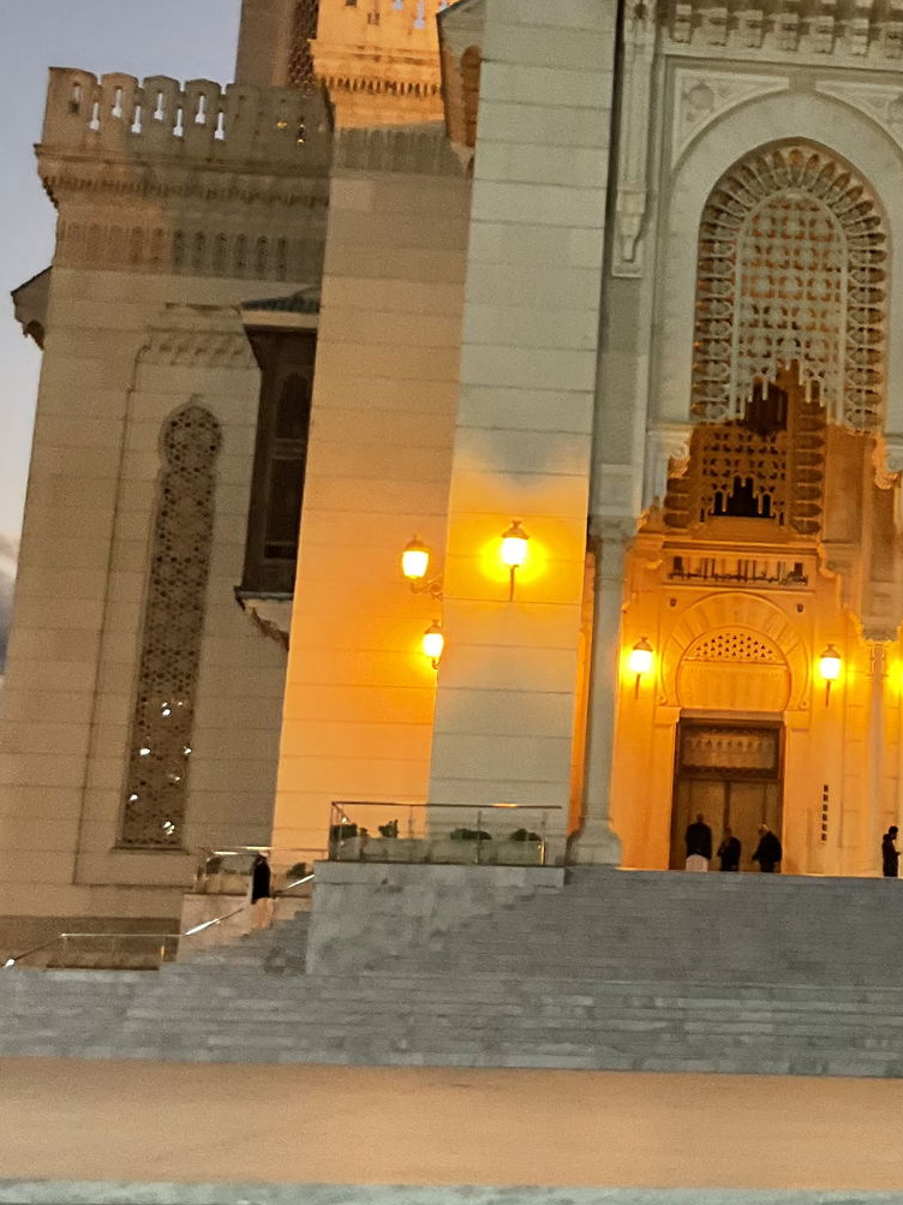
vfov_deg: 26.1
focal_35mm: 74
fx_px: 2574
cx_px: 883
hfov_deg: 19.4
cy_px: 364
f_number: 1.8
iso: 160
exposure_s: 1/50
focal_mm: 3
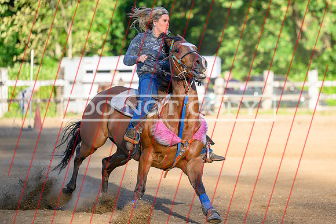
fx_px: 1800
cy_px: 86
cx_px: 187
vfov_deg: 7.1
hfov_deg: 10.7
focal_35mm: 193
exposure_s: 1/2500
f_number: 2.8
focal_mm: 150
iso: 400
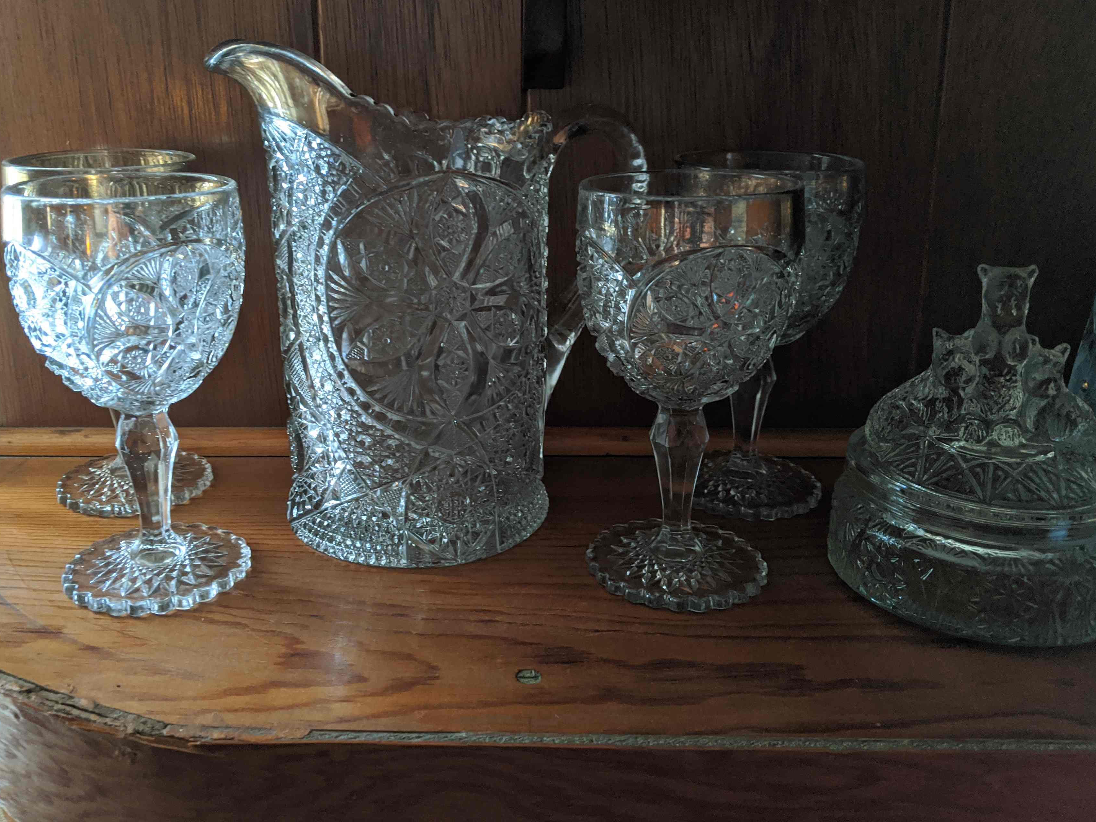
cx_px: 491
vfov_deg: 44.1
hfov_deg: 56.7
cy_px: 366
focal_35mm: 32
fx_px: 1013
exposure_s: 1/30
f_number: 1.8
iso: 286
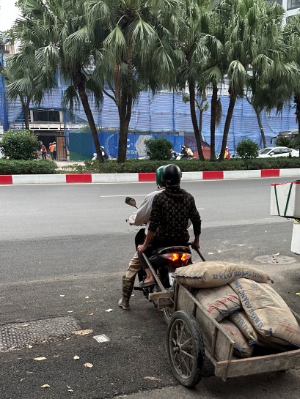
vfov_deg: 42.4
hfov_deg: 32.7
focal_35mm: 44
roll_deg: -2.3
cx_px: 194
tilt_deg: -16.1
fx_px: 508
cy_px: 265
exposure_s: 1/121
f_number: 1.78
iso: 160
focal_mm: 6.86
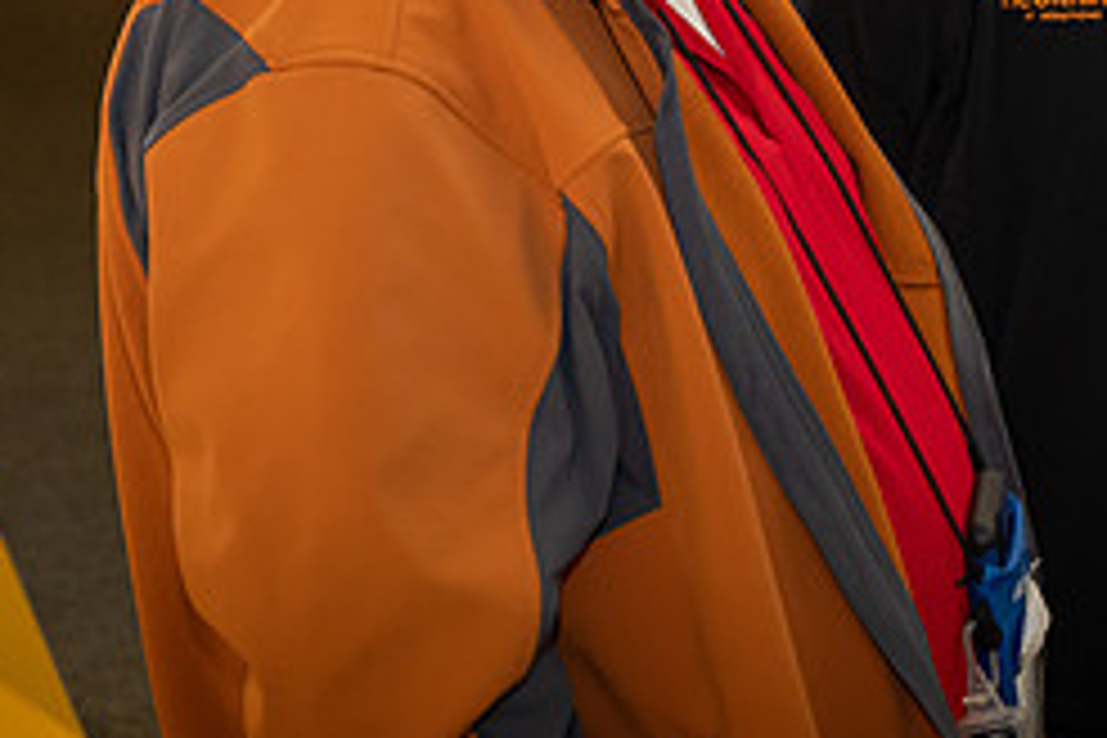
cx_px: 842
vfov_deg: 11.3
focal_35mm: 120
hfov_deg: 17.0
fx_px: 3690
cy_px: -54
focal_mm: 51
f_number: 5.6
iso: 5000
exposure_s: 1/50
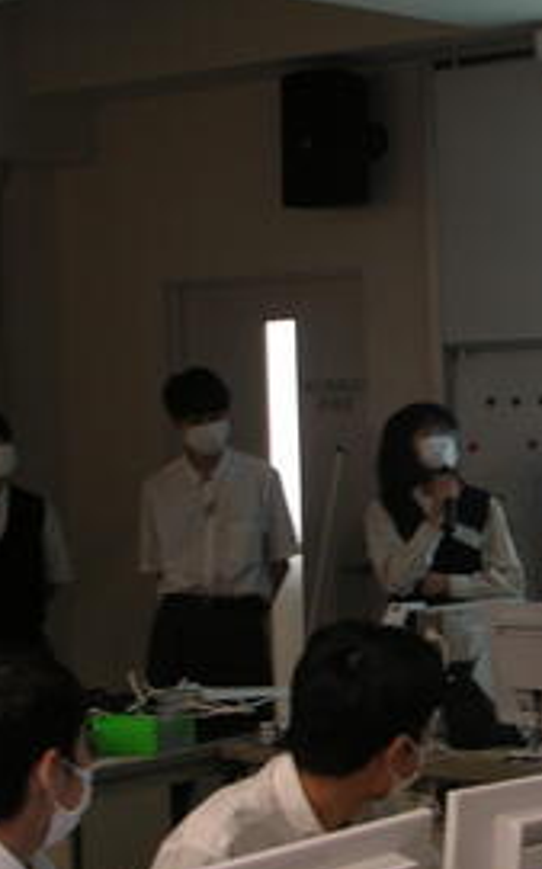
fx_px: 2557
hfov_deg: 12.0
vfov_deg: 19.3
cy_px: 475
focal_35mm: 108
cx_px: 516
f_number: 3.9
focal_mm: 11.5
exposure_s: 1/10.1
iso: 50
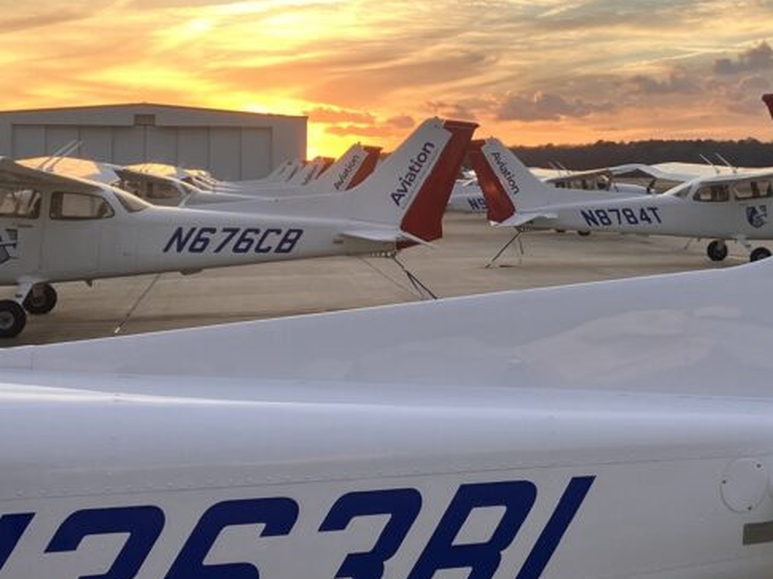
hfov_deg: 32.2
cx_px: 560
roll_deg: +0.4
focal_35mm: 59
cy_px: 115
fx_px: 1317
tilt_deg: +3.1
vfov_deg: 24.4
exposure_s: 1/149
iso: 40
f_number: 1.8
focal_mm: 3.99
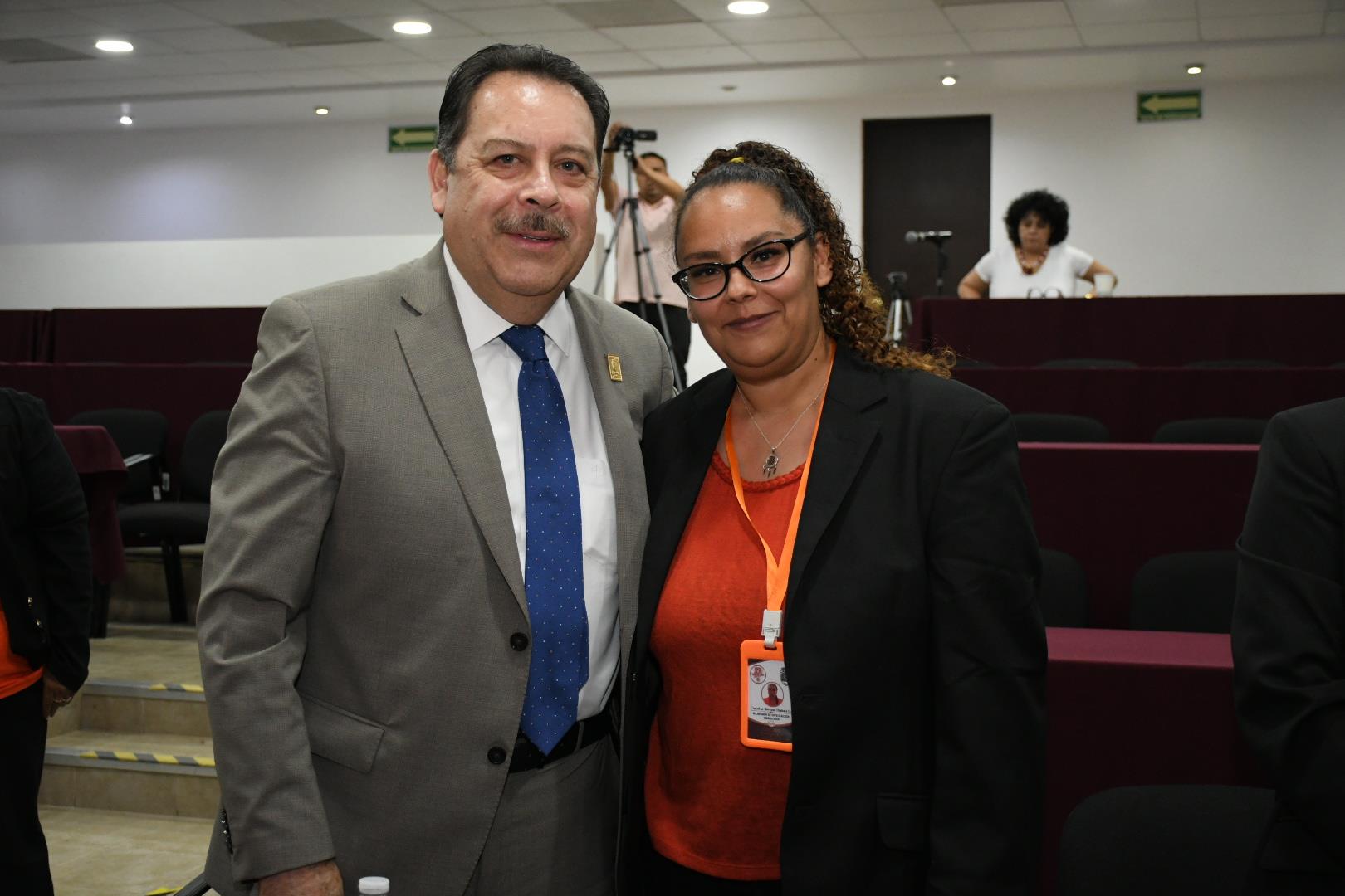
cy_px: 448
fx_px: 1793
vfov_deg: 28.1
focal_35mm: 48
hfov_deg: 41.1
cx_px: 672
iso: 2000
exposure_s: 1/100
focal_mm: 32
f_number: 4
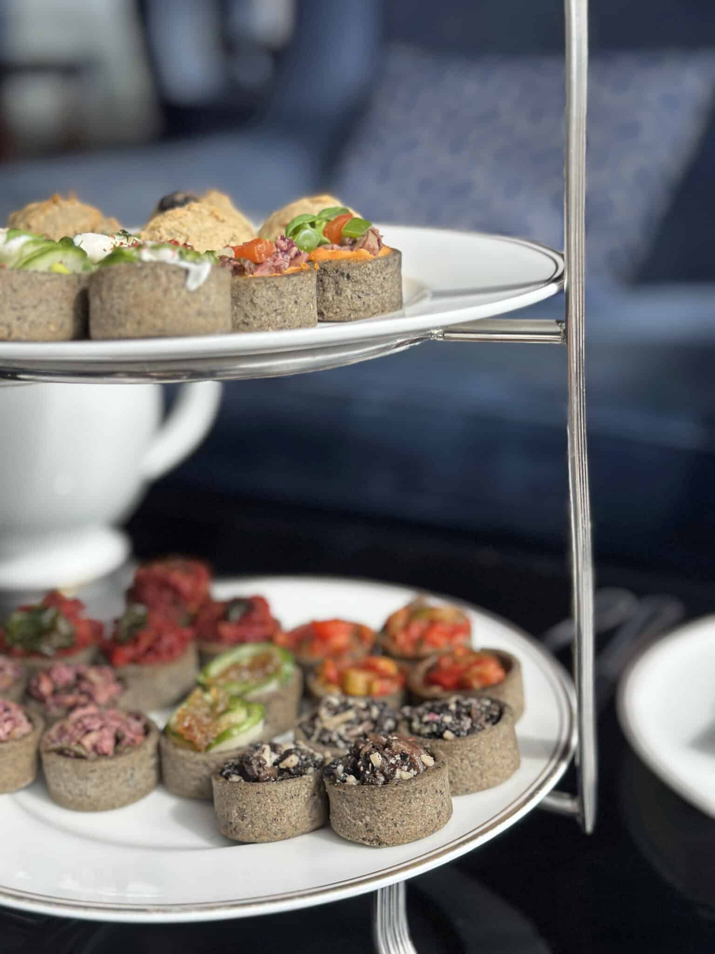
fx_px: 1322
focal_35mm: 48
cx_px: 358
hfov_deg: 30.3
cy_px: 477
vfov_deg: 39.7
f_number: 1.78
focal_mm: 6.86
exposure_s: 1/1227
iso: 80
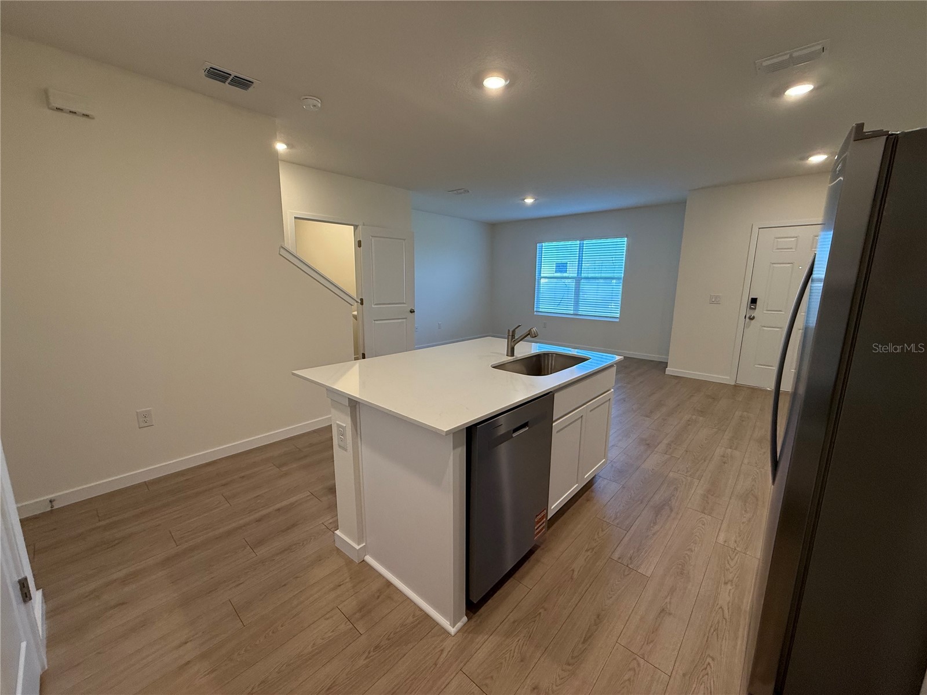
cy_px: 348
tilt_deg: -10.0
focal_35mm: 14
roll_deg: -1.2
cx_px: 464
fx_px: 375
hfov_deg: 102.1
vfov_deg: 85.7
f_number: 2.2
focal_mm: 2.22
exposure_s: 1/120
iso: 200
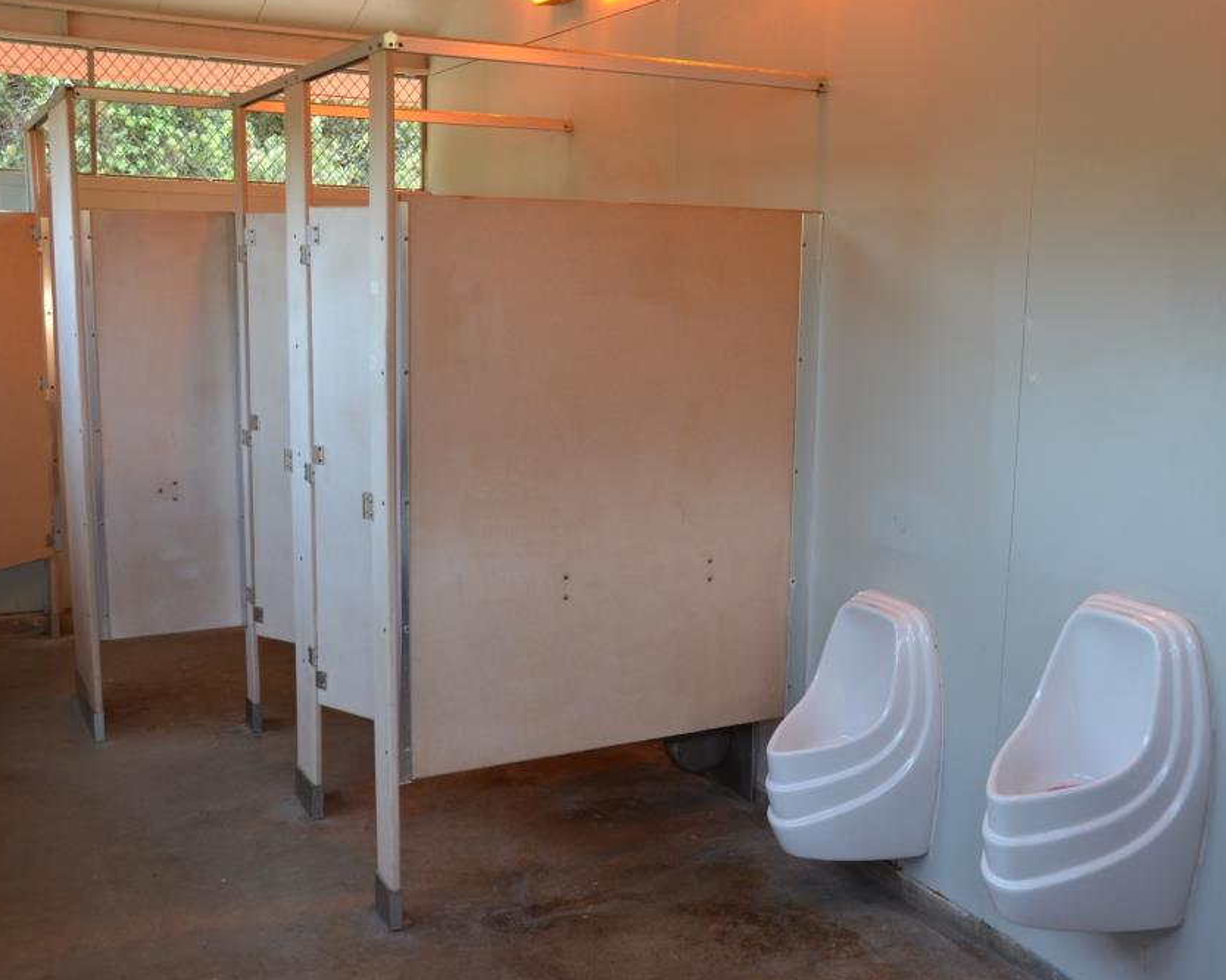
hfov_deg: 47.9
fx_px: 1379
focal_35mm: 38
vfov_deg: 39.1
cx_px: 668
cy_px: 494
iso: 560
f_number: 4
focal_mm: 22
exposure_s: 1/60
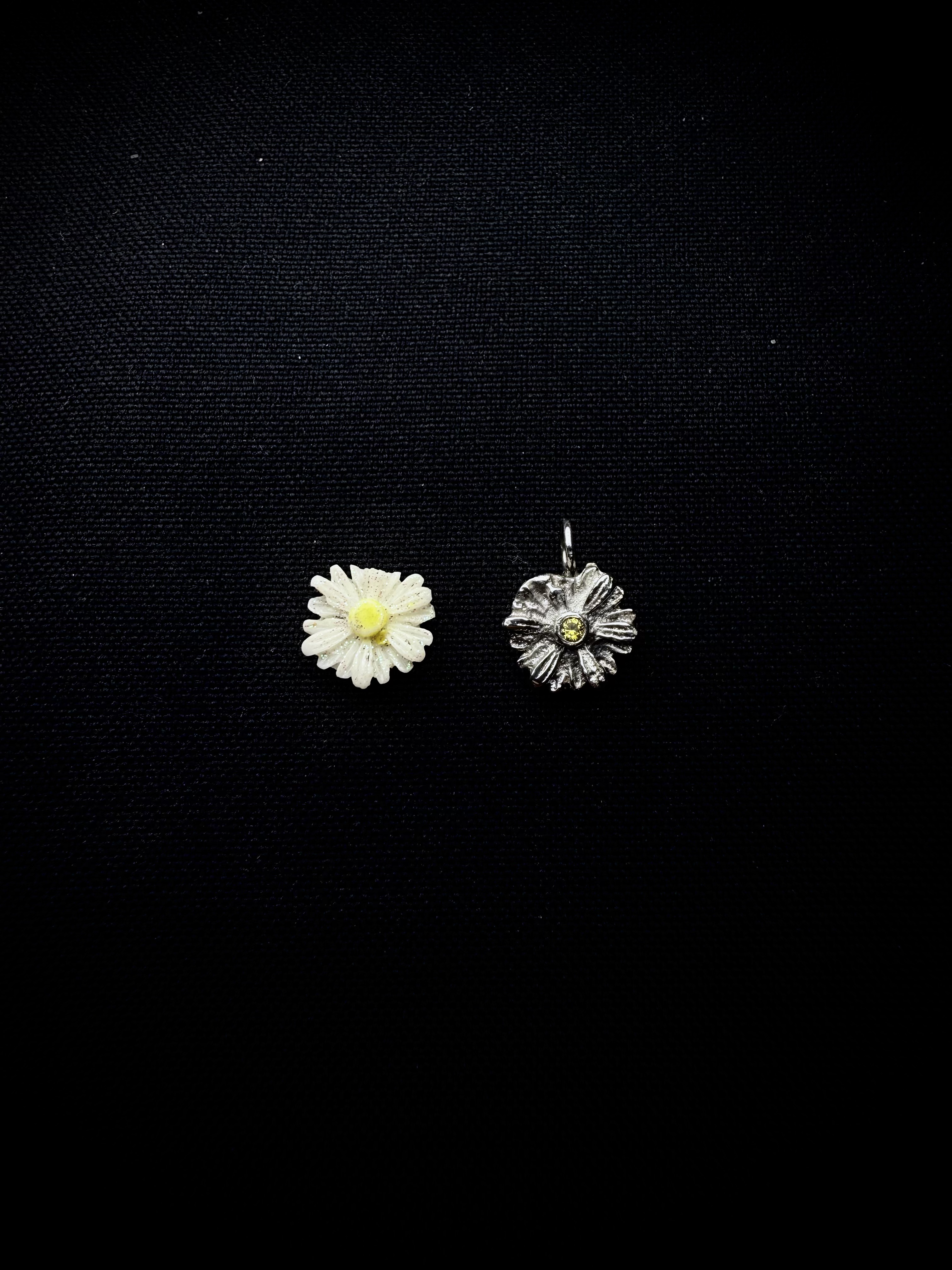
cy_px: 635
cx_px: 476
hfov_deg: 56.8
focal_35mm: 24
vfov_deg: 71.6
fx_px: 880
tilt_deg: -75.3
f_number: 2.2
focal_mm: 2.22
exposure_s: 1/646
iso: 64
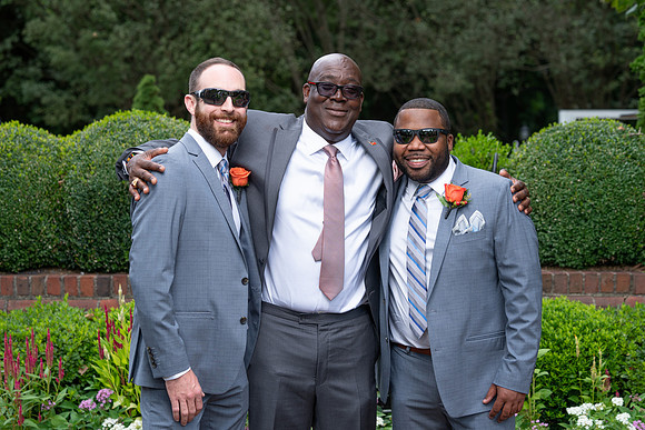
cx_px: 339
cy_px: 213
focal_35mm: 76
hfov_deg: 26.6
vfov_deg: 17.9
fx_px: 1363
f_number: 4
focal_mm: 72
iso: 100
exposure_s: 1/200
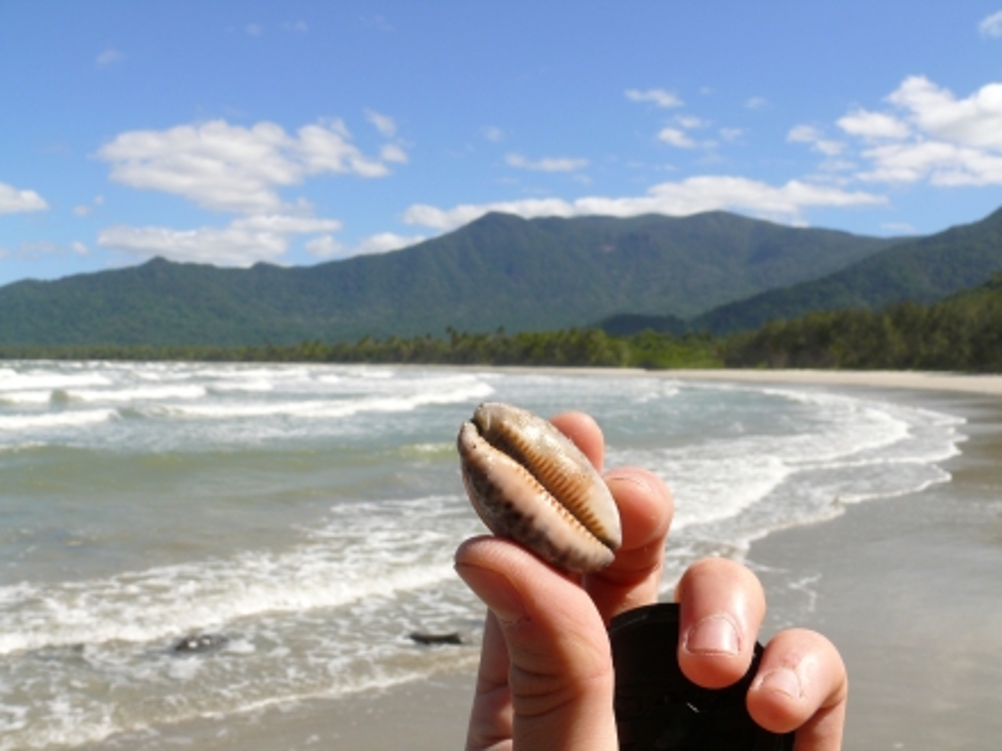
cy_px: 376
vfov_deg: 40.7
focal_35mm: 35
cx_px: 501
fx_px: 1013
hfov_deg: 52.6
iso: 100
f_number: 6.3
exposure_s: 1/400
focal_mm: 7.4
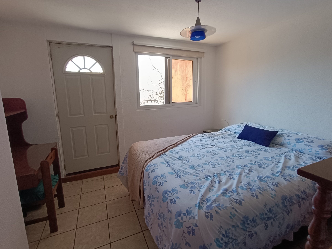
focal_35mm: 17
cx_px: 166
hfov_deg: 91.0
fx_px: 163
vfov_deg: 74.7
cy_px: 120
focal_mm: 1.66
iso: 170
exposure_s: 1/100
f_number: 2.2
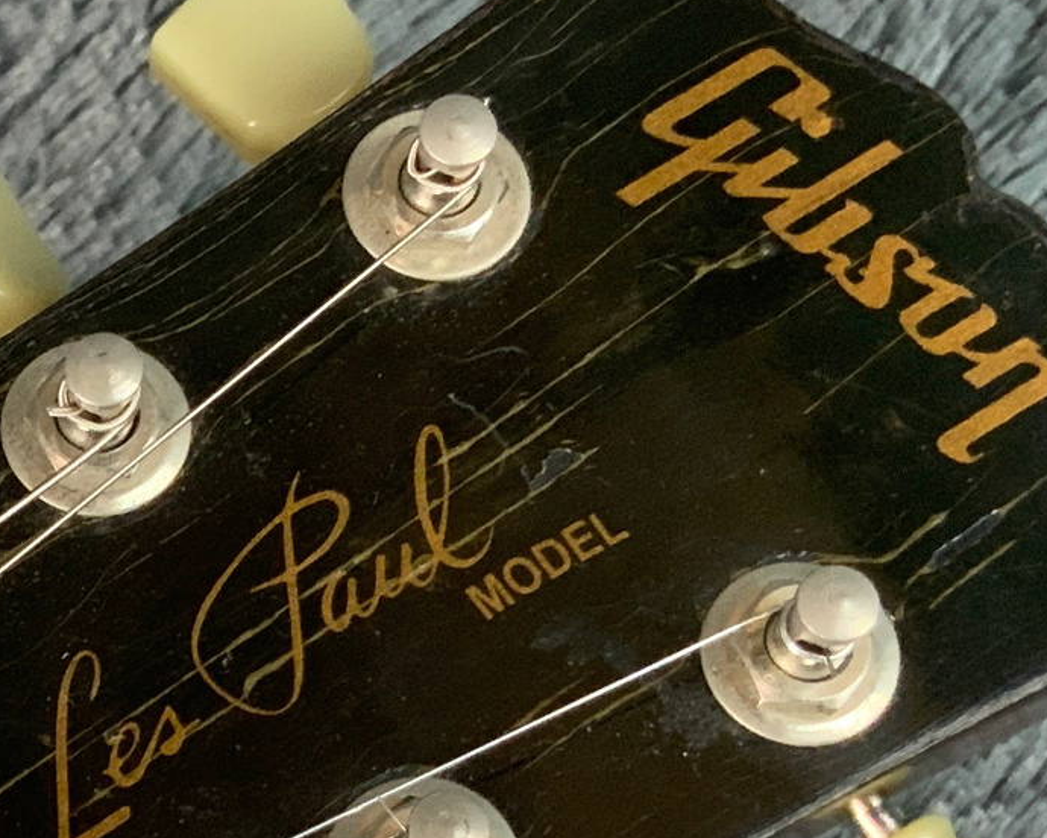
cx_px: -209
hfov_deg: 17.4
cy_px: 879
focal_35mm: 105
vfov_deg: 14.4
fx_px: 3254
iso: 160
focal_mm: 3
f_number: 1.8
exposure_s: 1/50
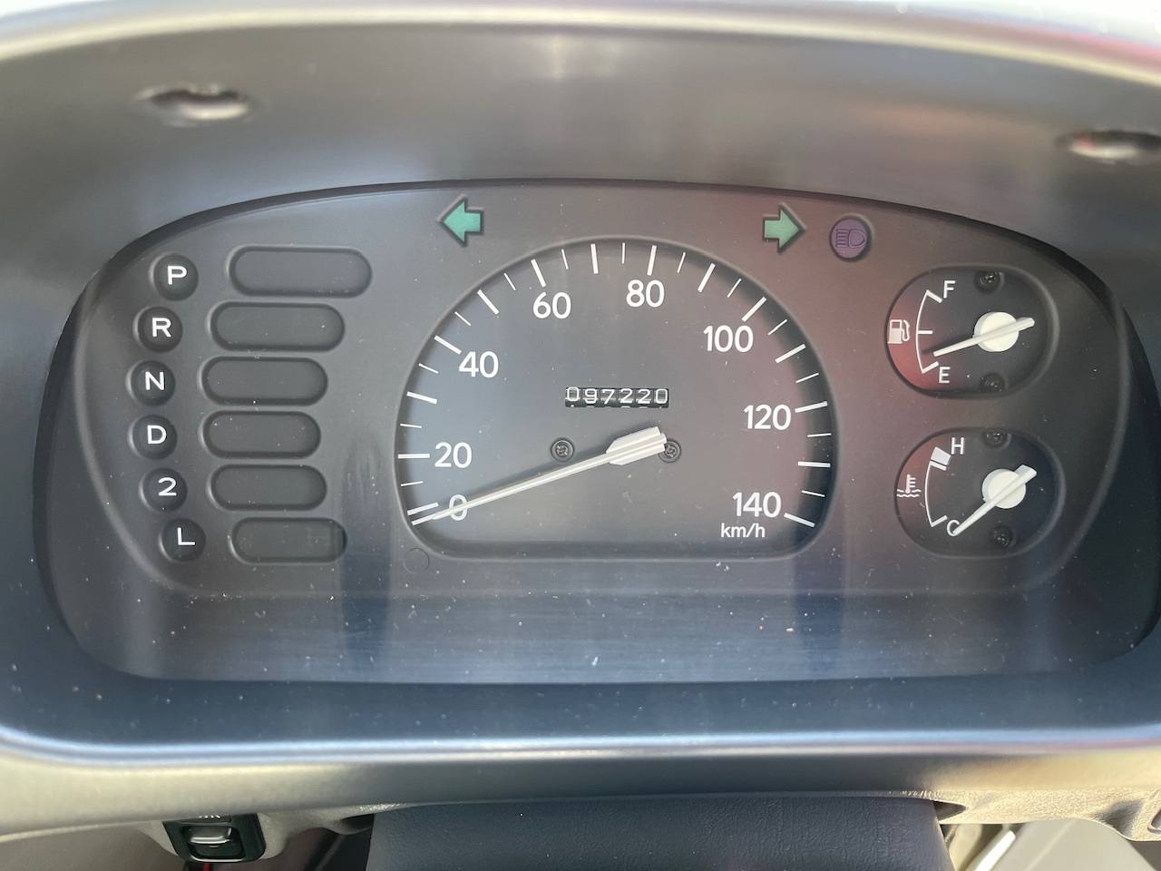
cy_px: 436
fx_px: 838
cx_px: 580
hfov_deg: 69.4
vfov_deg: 54.9
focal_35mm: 25
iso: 125
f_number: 1.6
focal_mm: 5.1
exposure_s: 1/110
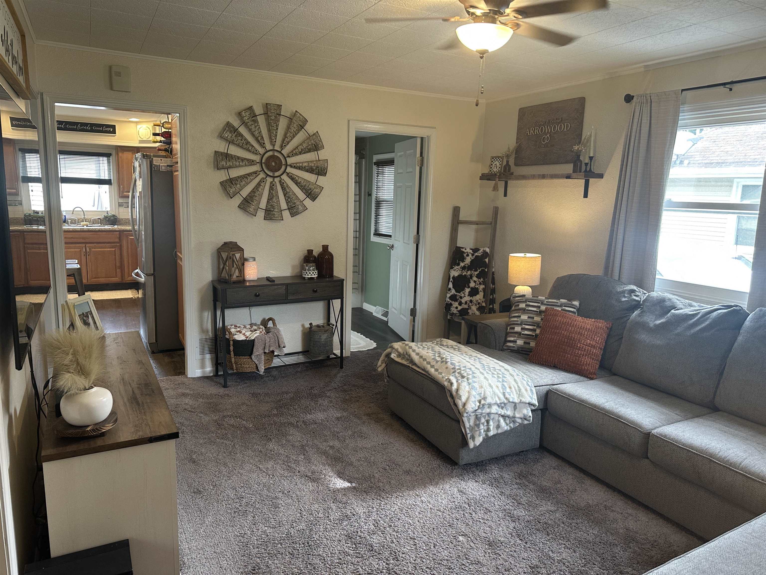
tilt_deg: -8.9
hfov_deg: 71.6
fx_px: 531
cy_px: 288
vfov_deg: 56.8
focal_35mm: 24
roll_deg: -2.0
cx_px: 383
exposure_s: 1/60
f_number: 1.78
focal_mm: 6.86
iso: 125
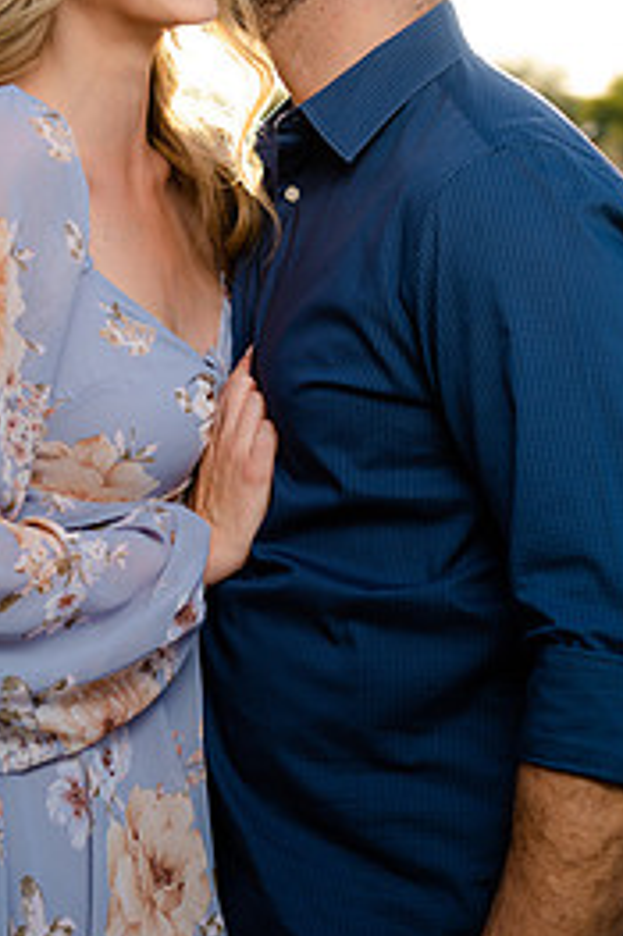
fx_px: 2183
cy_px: 303
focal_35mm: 84
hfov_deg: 16.2
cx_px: 235
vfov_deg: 24.1
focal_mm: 49
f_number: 4
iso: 50
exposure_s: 1/250
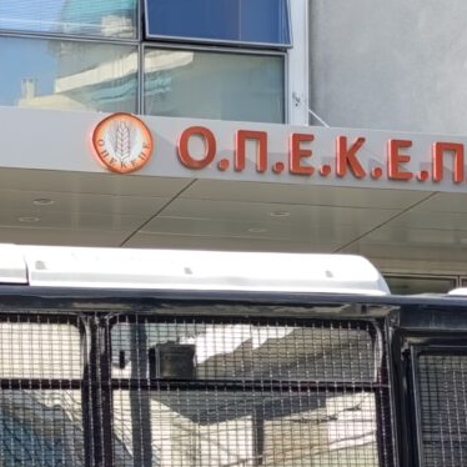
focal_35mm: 140
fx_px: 2137
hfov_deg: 12.5
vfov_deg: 12.5
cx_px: 311
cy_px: 242
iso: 50
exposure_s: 1/133
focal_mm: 6.14
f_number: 1.6
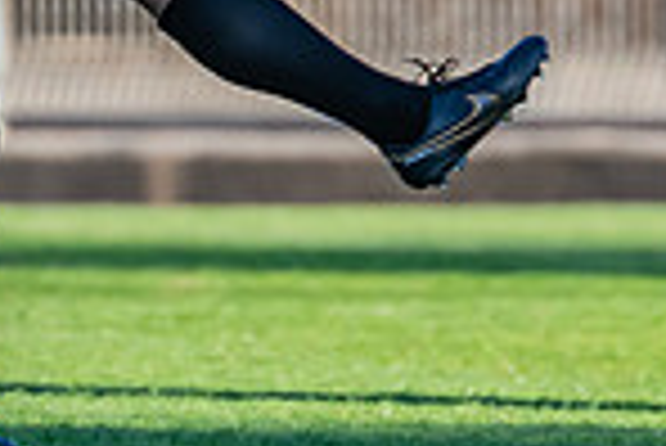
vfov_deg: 0.6
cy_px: -304
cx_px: -124
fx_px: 40221
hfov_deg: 0.9
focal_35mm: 2172
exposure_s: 1/1600
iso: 800
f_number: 5.6
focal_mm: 420
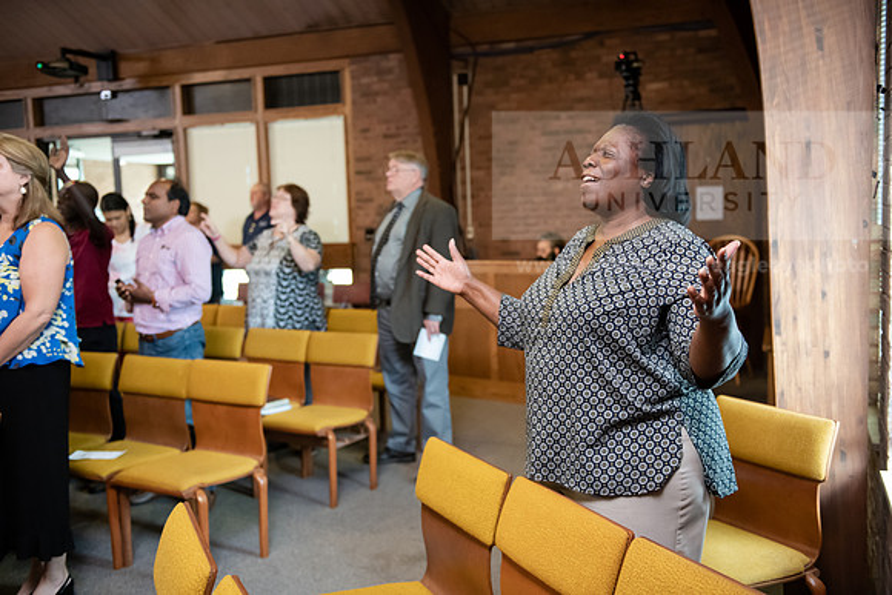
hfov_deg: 53.1
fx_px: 892
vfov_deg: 36.9
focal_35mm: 36
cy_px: 298
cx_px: 446
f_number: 2.8
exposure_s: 1/125
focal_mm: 36
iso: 2500
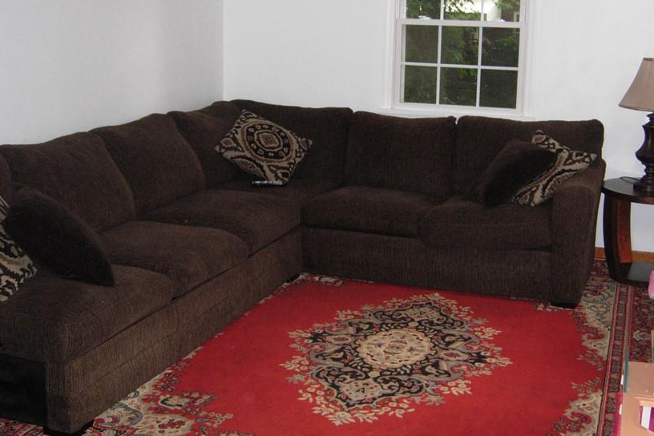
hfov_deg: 41.8
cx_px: 375
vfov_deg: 28.6
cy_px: 190
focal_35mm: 47
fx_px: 854
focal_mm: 7.5
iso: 200
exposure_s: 1/181
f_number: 2.7
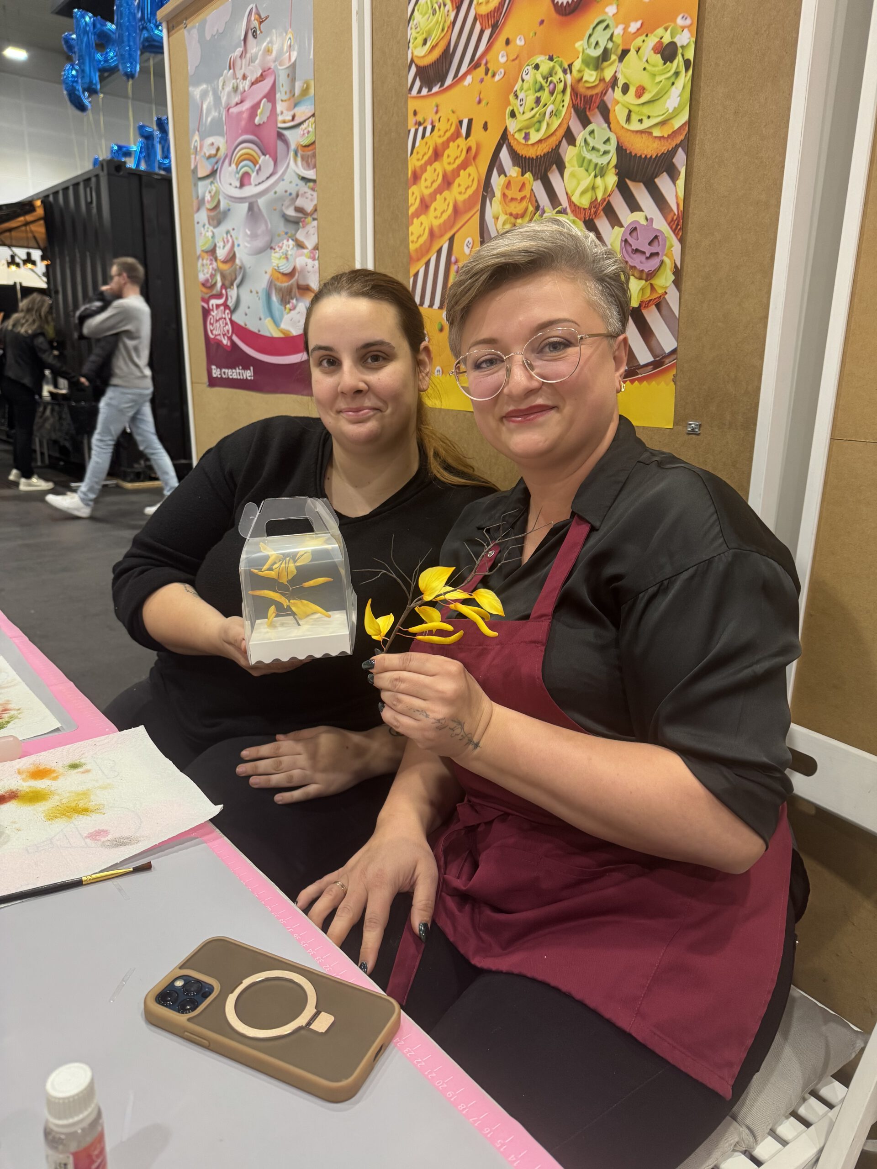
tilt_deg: -15.2
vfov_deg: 71.6
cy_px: 584
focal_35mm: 24
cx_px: 438
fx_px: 811
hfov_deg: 56.8
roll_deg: -2.3
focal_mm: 6.76
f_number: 1.78
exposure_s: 1/50
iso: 250
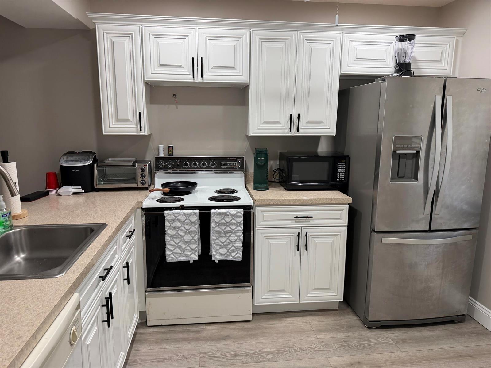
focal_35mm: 24
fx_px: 340
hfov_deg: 71.6
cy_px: 184
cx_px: 246
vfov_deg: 56.8
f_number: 1.78
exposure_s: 1/120
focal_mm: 6.76
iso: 160
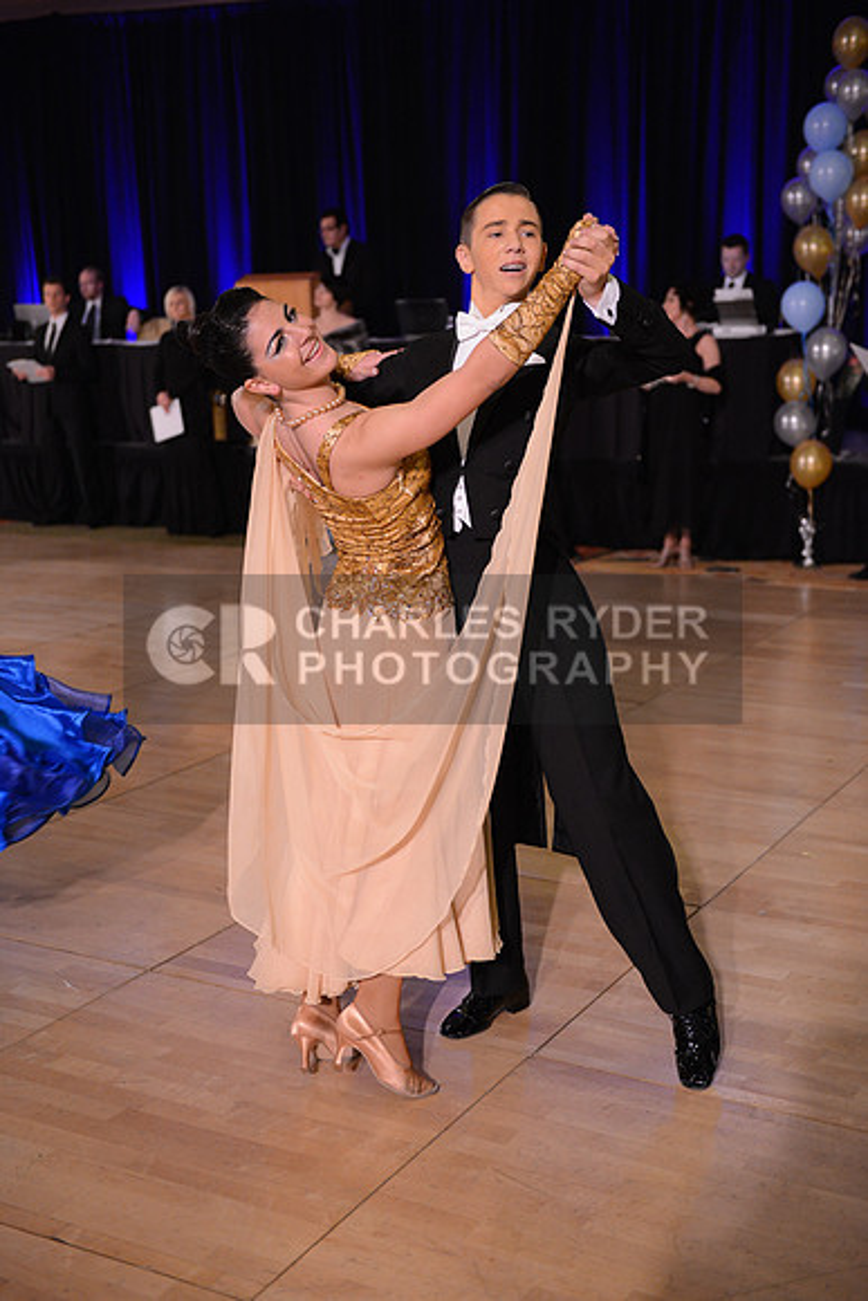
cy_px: 650
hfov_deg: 28.1
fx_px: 1735
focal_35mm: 48
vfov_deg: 41.1
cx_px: 434
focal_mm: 48
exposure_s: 1/200
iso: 2500
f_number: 2.8
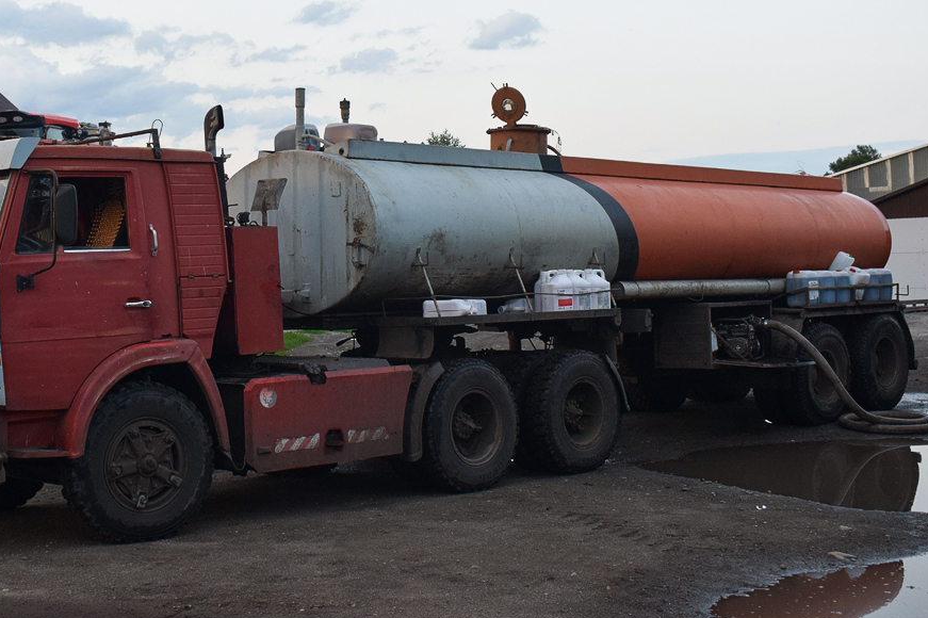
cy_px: 205
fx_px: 1332
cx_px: 328
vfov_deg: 26.0
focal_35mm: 52
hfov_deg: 38.1
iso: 800
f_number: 5.6
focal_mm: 25
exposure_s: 1/60
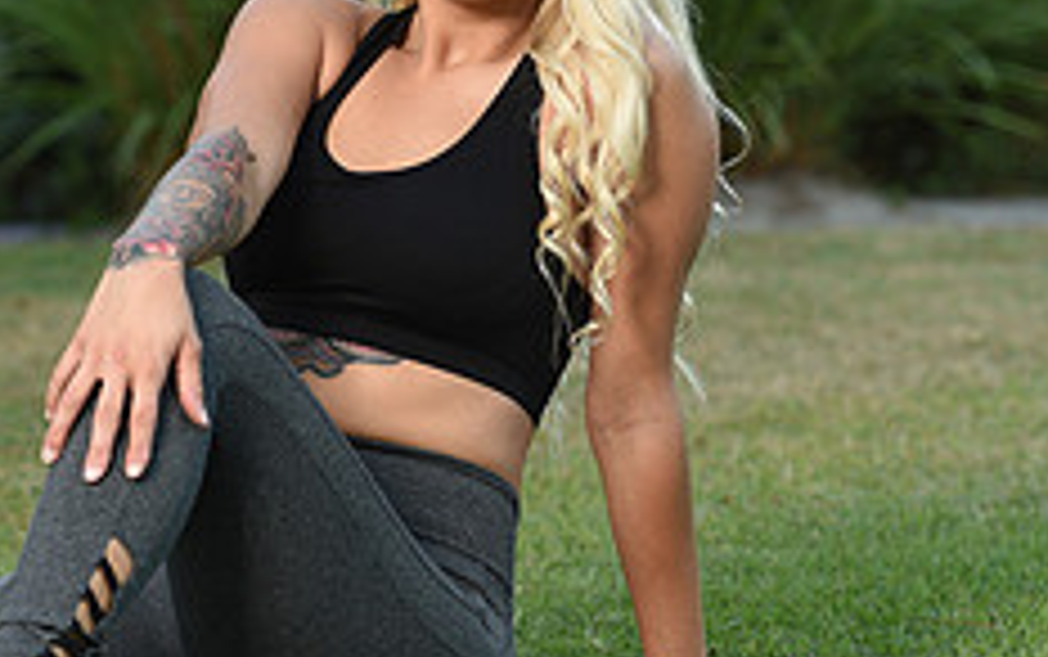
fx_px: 7603
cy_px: 178
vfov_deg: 4.9
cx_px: 139
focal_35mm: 266
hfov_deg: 7.9
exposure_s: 1/160
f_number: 4
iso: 250
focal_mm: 105
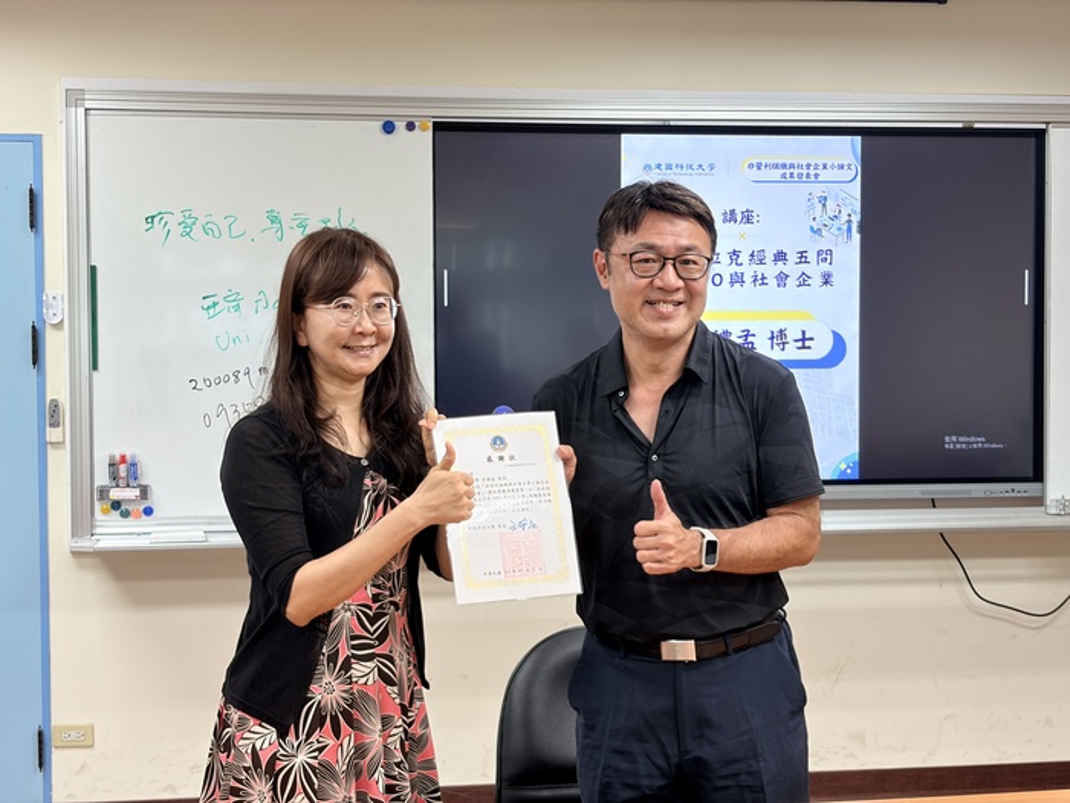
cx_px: 535
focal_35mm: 52
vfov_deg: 28.0
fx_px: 1607
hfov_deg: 36.8
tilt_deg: -2.0
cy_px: 402
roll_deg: +0.7
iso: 80
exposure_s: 1/60
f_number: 1.6
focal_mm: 5.96
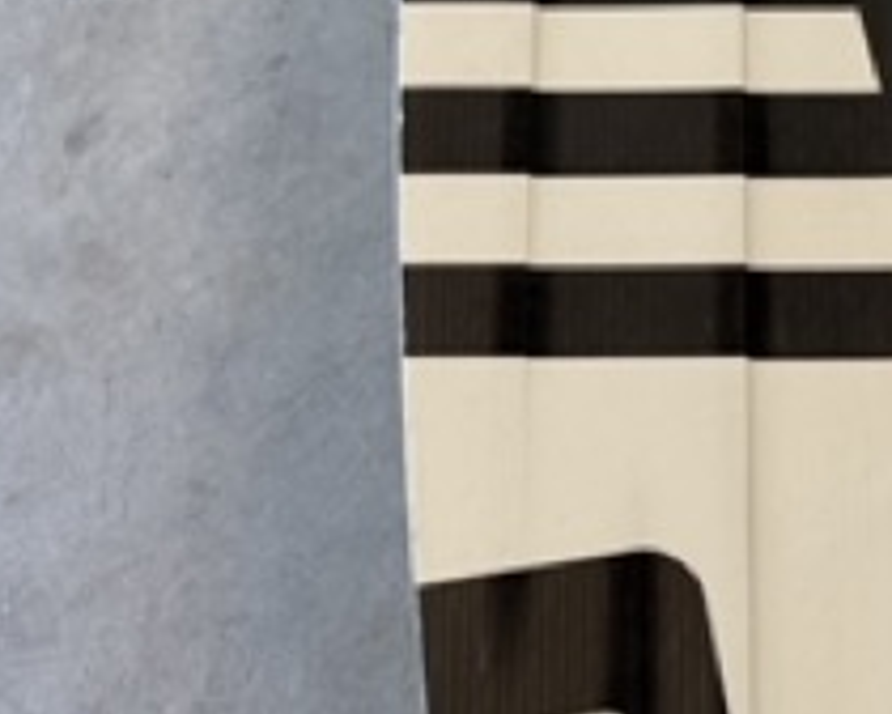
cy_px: 38
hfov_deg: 13.3
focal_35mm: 143
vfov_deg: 10.7
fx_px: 3775
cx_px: 905
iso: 100
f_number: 1.78
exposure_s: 1/60
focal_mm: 6.76
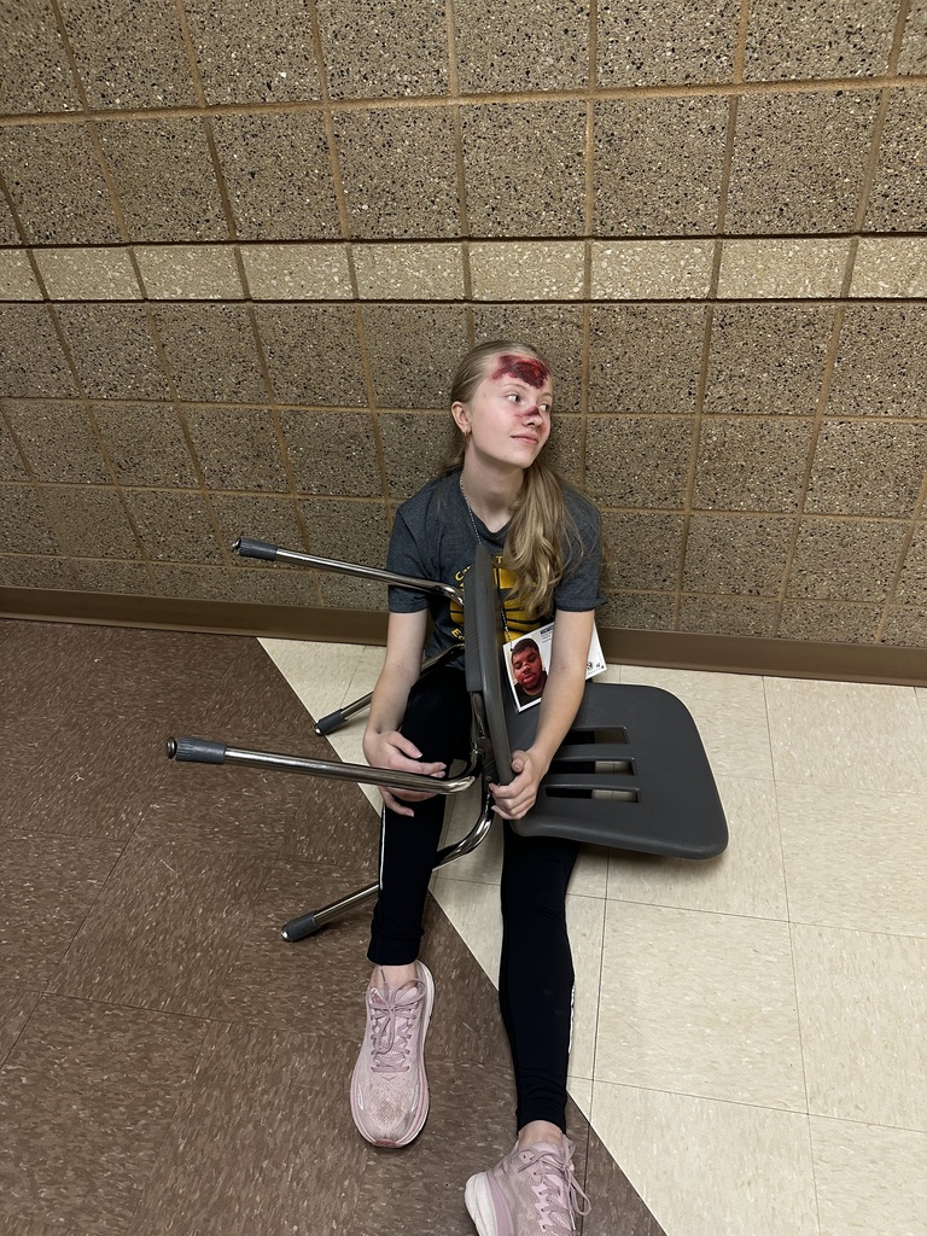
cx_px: 464
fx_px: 857
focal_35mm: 24
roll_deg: +6.8
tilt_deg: -39.6
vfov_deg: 71.6
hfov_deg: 56.8
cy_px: 618
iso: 250
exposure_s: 1/60
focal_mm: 6.86
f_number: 1.78
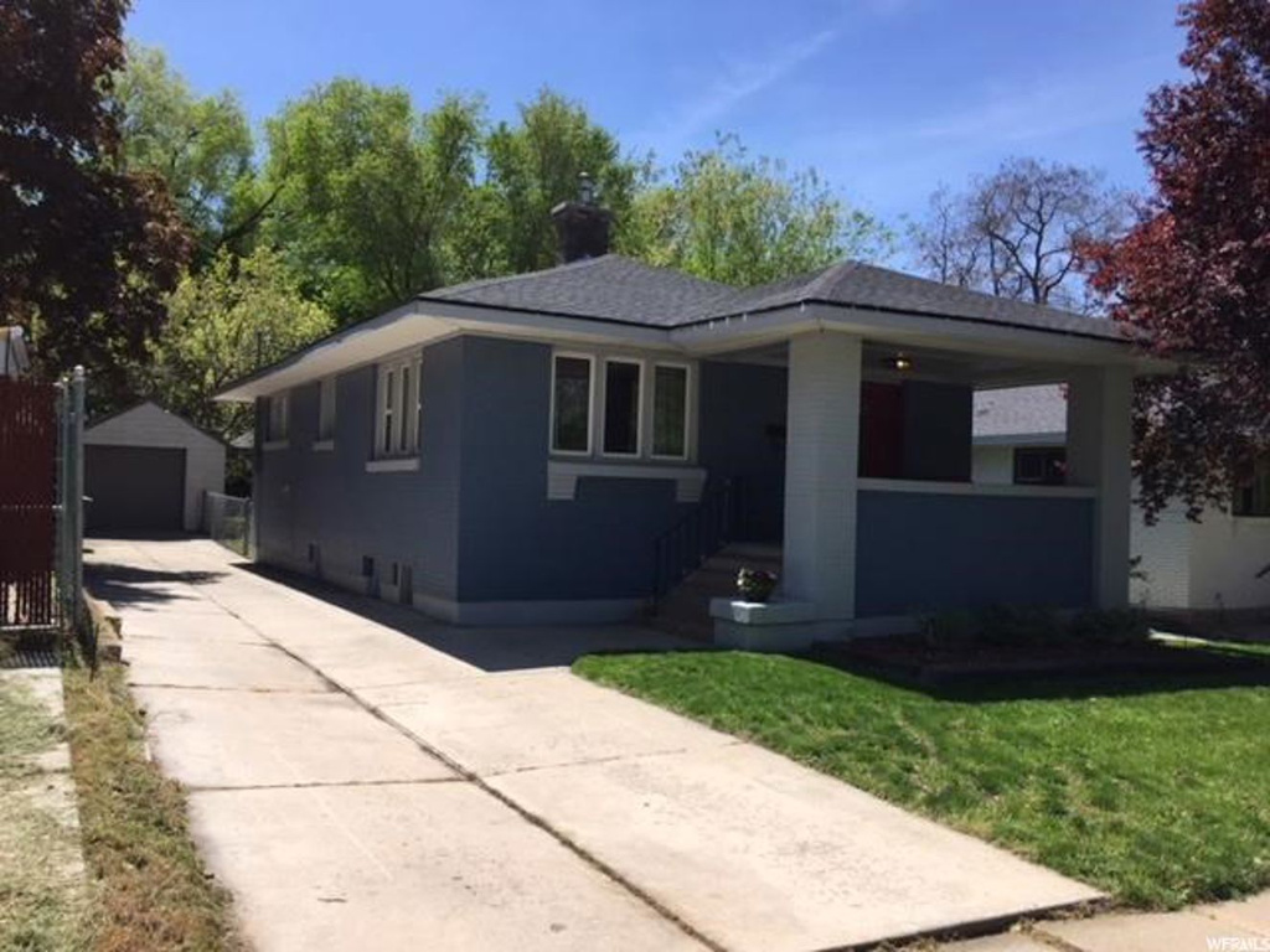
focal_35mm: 29
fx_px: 1064
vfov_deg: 48.2
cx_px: 635
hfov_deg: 61.7
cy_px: 476
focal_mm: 4.15
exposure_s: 1/1883
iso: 32
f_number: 2.2
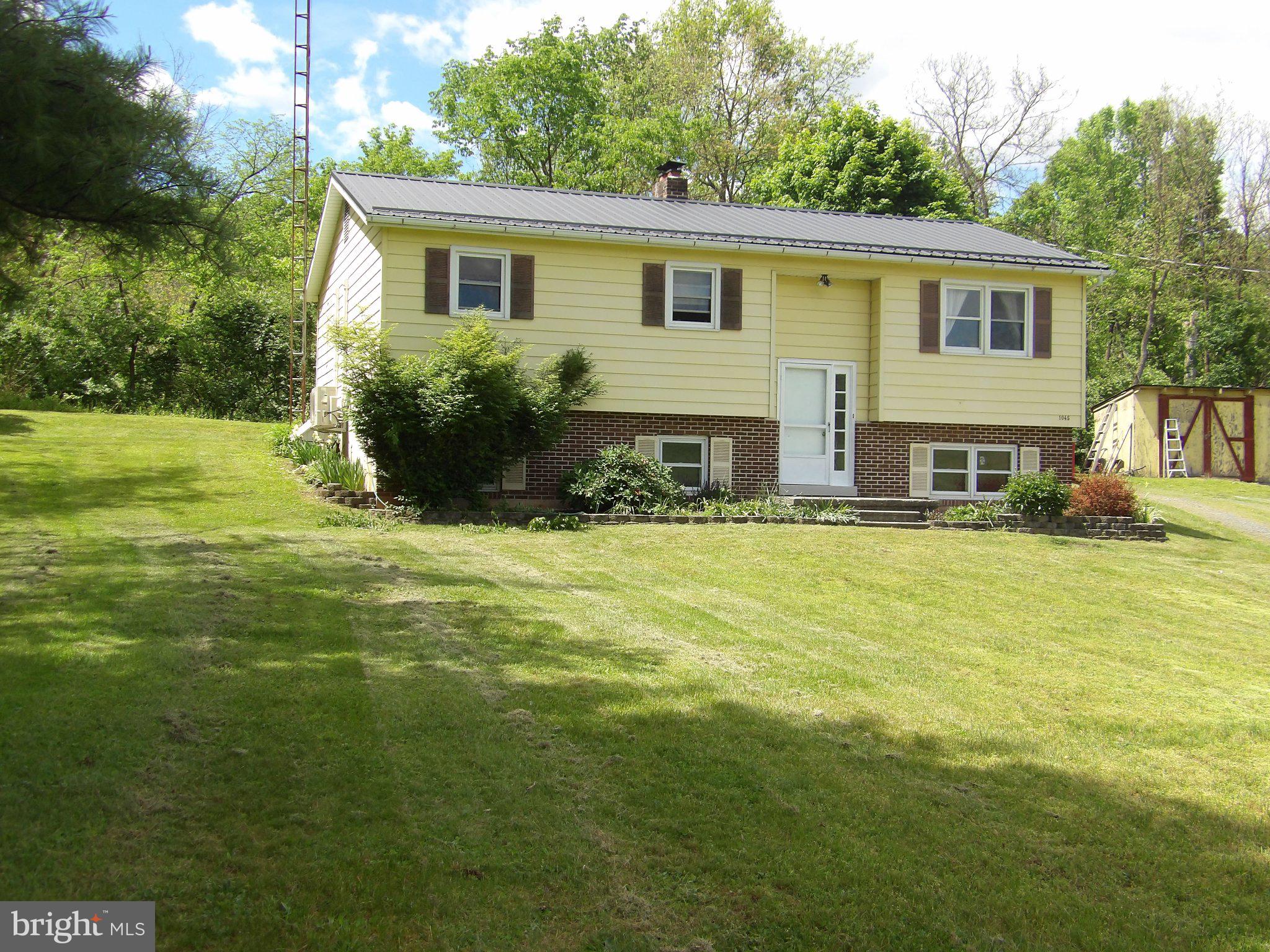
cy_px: 476
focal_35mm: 39
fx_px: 1431
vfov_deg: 36.8
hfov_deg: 47.9
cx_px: 635
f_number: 3.2
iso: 100
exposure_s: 1/550
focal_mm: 7
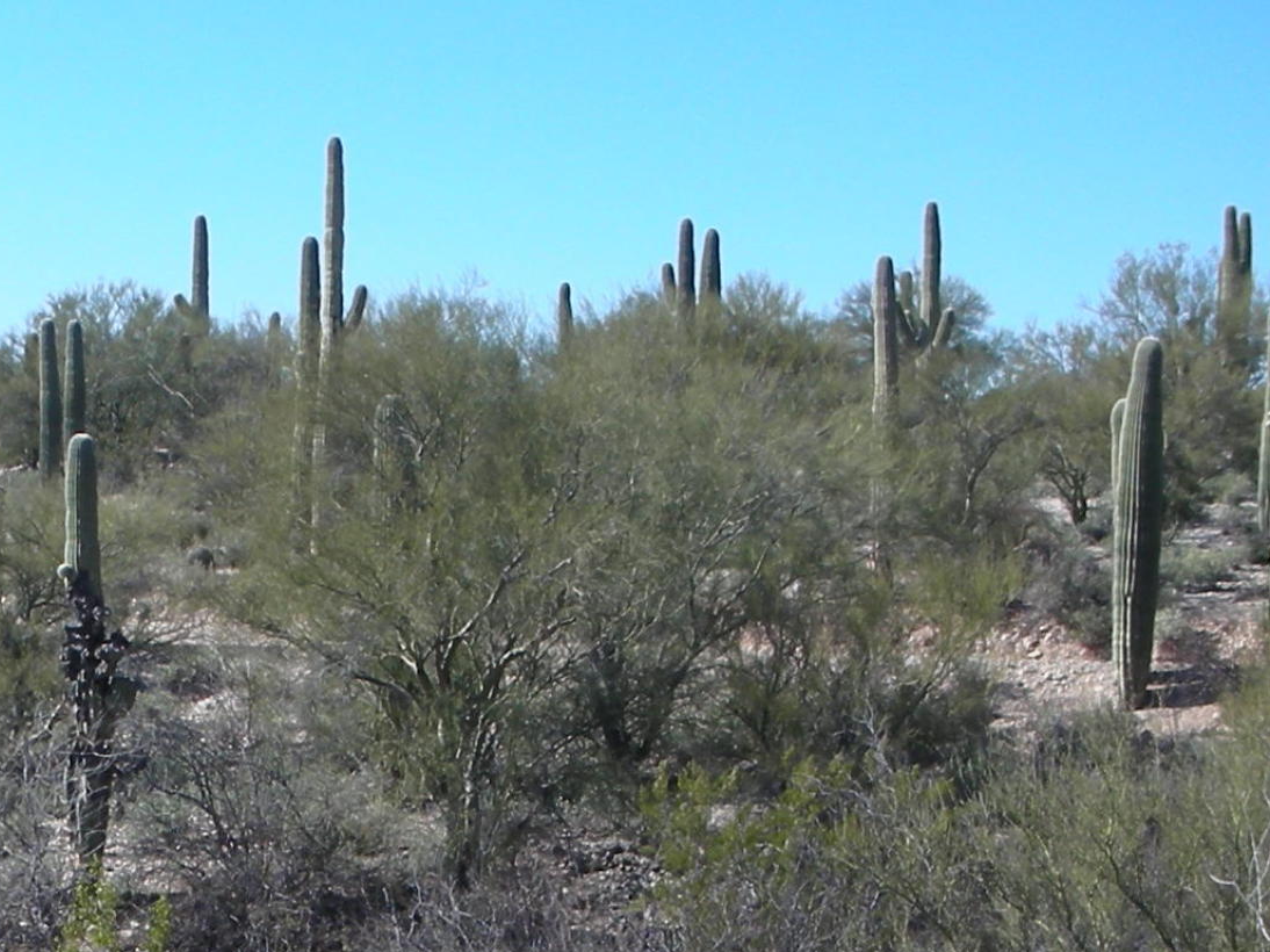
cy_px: 944
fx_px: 3521
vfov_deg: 15.1
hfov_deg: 19.9
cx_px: 59
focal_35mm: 96
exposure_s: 1/75.5
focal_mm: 5.8
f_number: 8.5
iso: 50
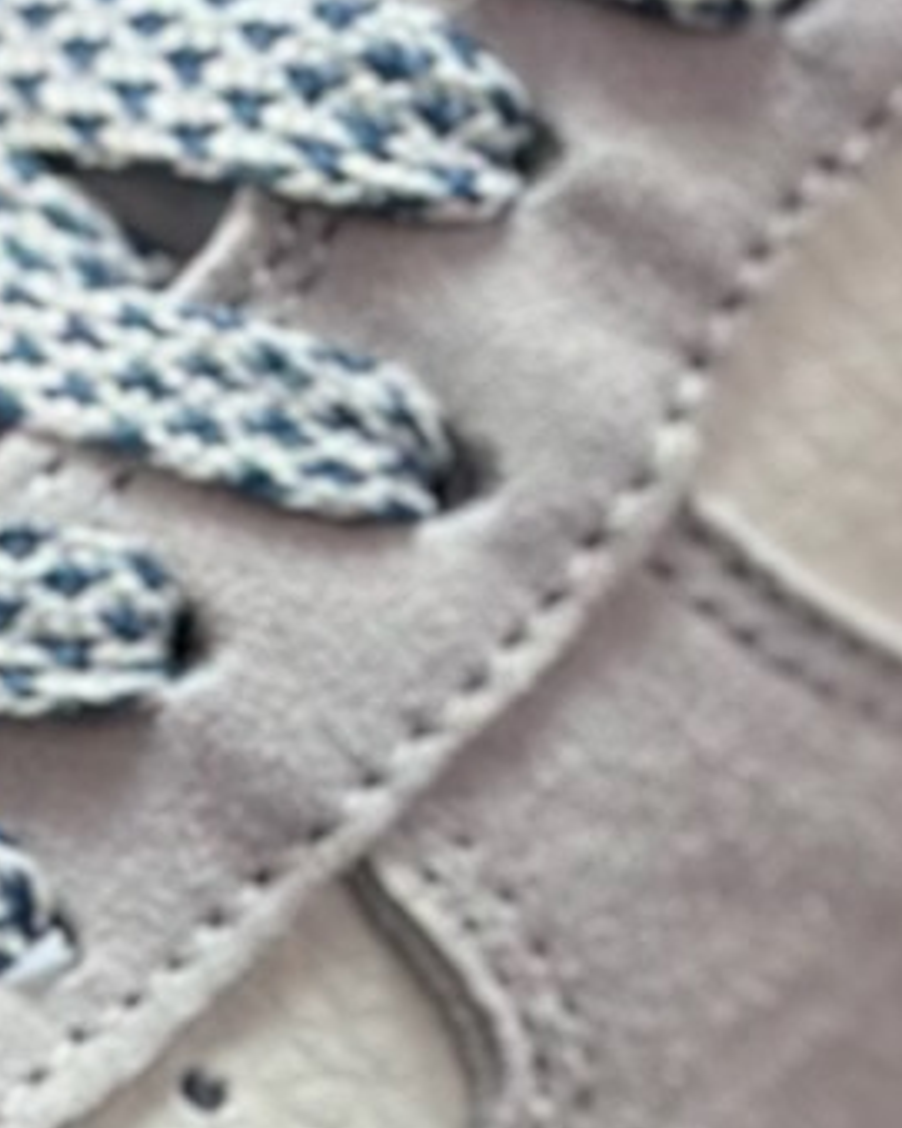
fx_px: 9448
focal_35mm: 283
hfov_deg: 5.5
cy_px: 675
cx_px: 270
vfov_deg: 6.8
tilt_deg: -54.6
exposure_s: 1/1171
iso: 80
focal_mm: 6.86
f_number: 1.78
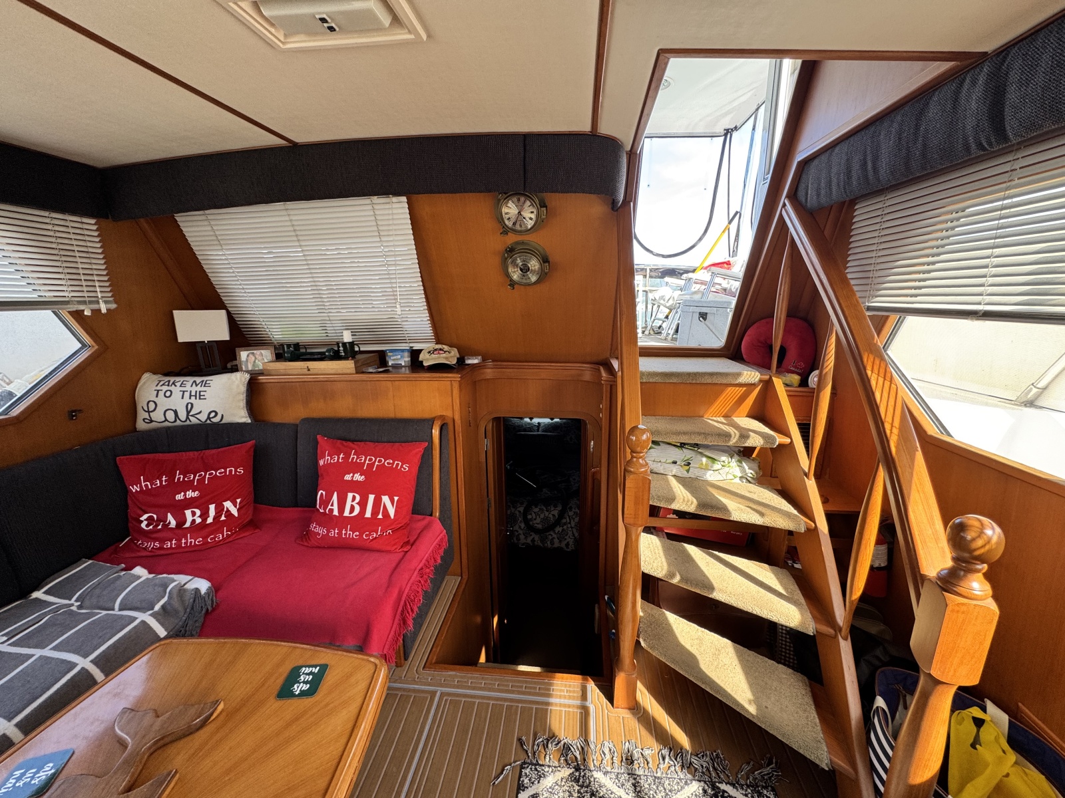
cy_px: 399
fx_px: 431
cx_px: 532
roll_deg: +0.6
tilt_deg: -12.5
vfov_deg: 85.7
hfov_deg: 102.1
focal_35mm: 14
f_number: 2.2
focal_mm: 2.22
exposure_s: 1/99
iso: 100
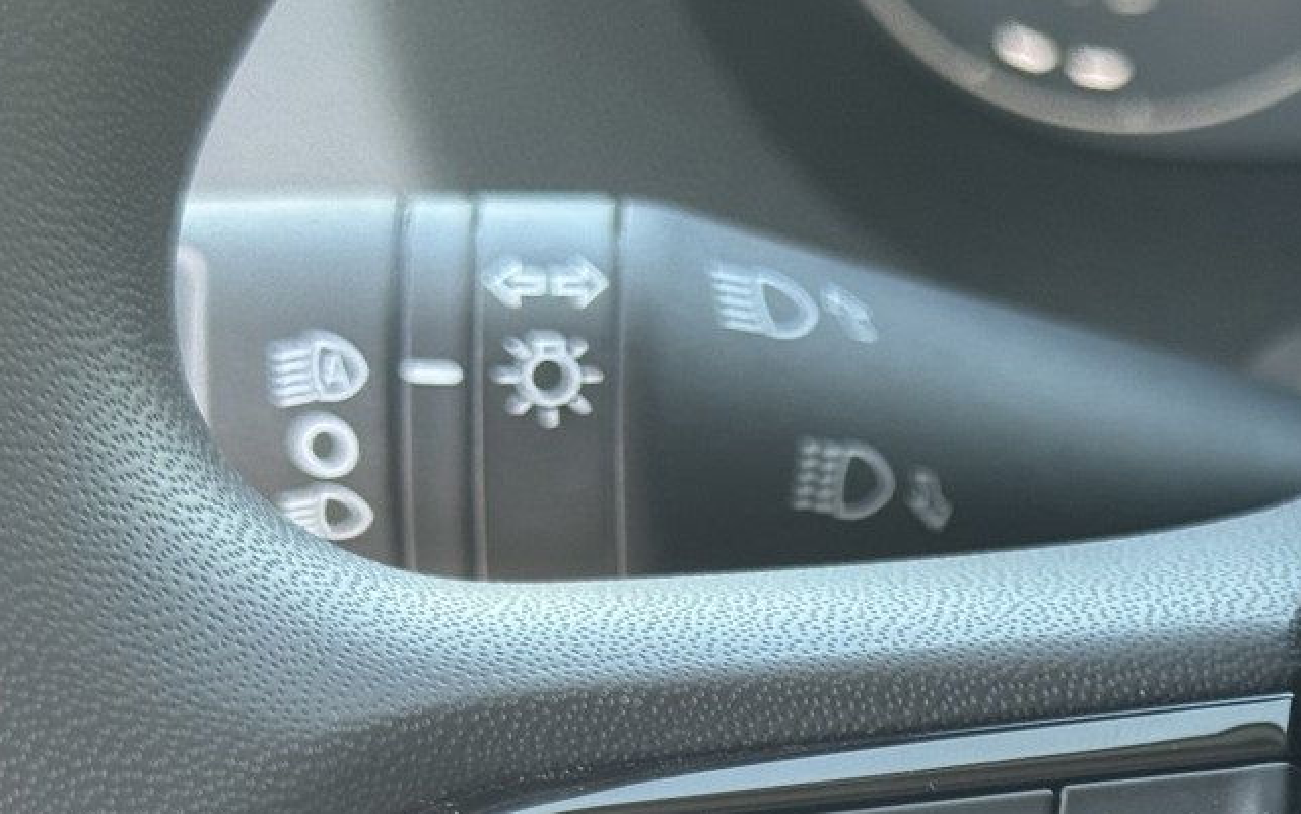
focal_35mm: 127
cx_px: 1346
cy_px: 1118
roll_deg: -0.3
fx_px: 4504
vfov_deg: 10.1
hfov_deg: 16.1
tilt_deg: -42.3
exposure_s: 1/121
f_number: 1.78
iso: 64
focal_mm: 6.76
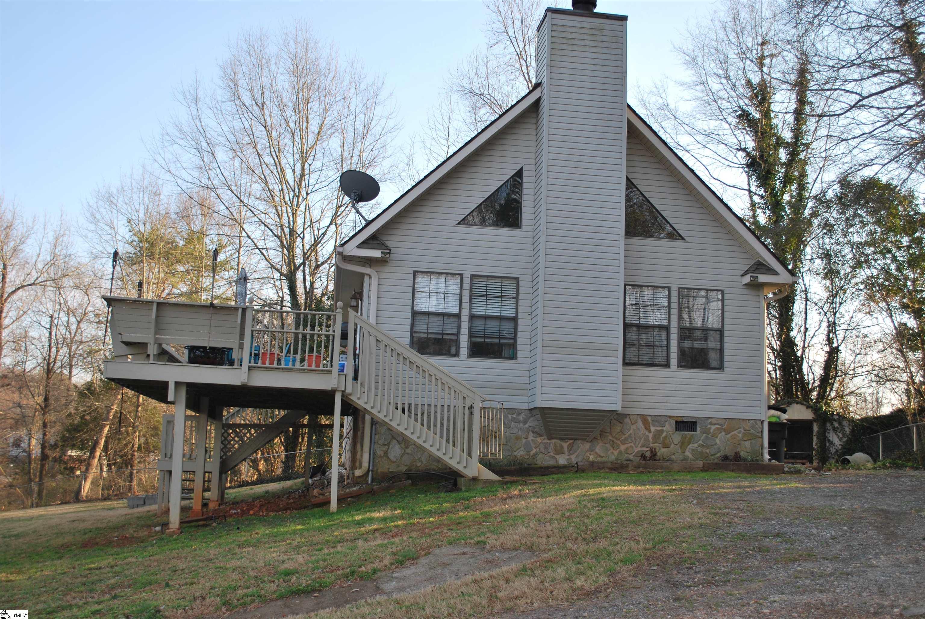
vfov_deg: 34.3
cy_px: 310
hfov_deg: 49.5
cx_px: 462
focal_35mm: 39
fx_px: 1003
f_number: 4.5
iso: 100
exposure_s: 1/160
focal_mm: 26
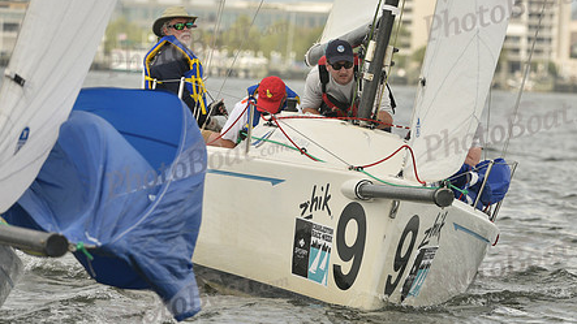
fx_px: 5461
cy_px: 214
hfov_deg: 6.0
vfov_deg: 3.4
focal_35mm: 357
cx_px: 357
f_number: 6.3
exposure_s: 1/1250
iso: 320
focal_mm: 260
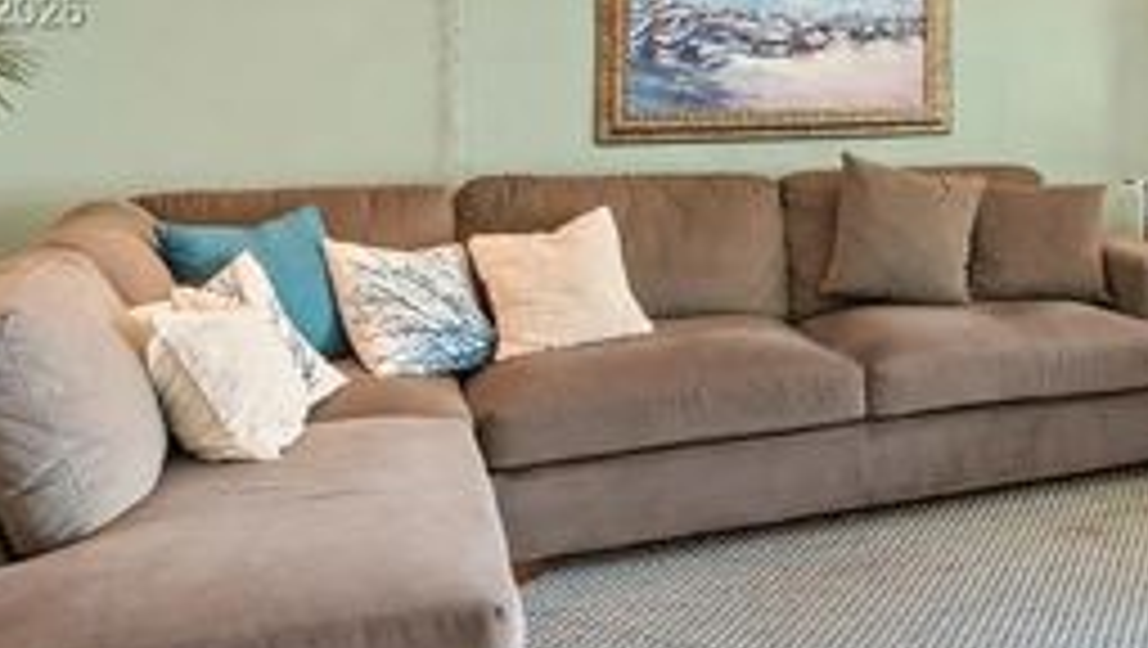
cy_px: 14
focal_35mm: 43
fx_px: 1320
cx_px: 963
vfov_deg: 26.3
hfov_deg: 44.1
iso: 320
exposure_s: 1/2.5
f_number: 7.1
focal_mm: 11
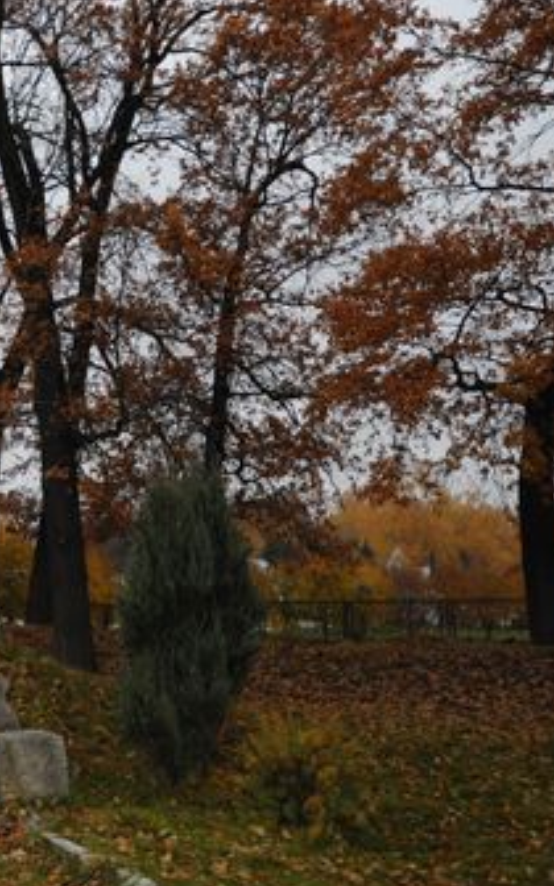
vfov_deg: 39.2
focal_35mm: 51
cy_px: 314
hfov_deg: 23.9
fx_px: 1232
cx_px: -42
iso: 1600
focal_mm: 24
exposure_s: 1/5000
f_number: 2.8
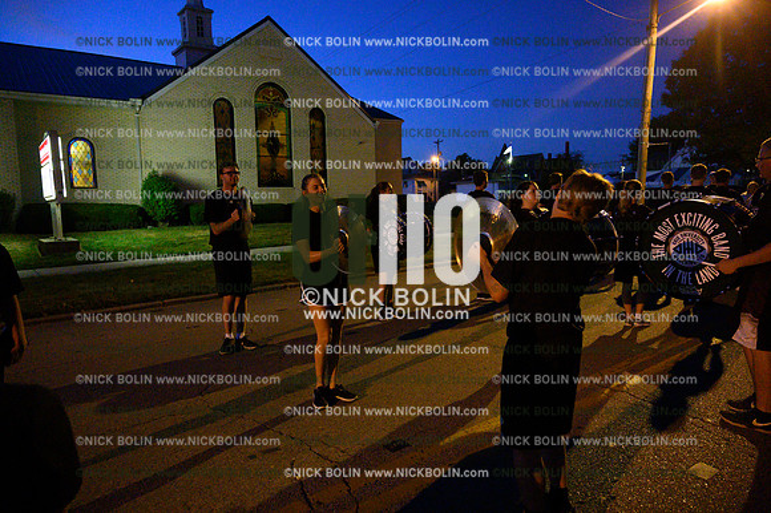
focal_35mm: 24
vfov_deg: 53.1
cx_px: 386
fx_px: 514
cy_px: 256
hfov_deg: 73.8
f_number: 4
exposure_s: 1/250
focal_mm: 24
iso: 32000
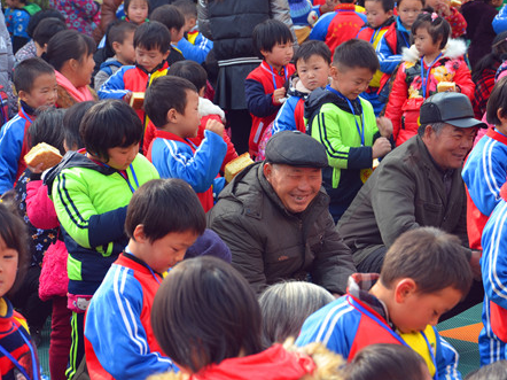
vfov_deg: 10.1
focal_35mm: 147
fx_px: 2147
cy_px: 187
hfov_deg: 13.5
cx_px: 273
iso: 200
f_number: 6.3
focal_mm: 75
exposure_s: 1/160
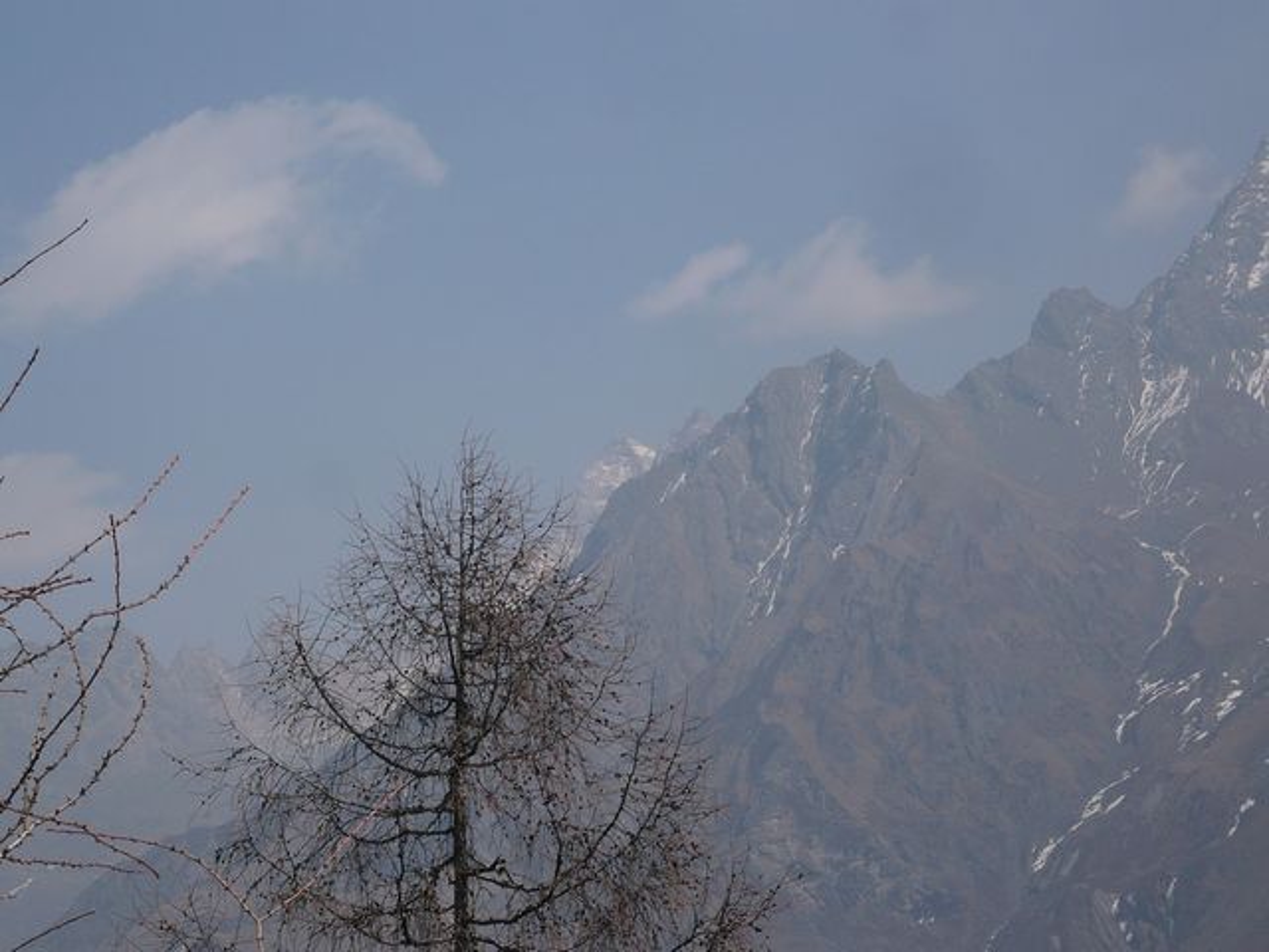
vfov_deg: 14.8
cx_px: 634
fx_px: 3666
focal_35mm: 100
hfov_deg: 19.6
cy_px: 476
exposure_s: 1/640
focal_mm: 16.4
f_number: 5.6
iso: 100
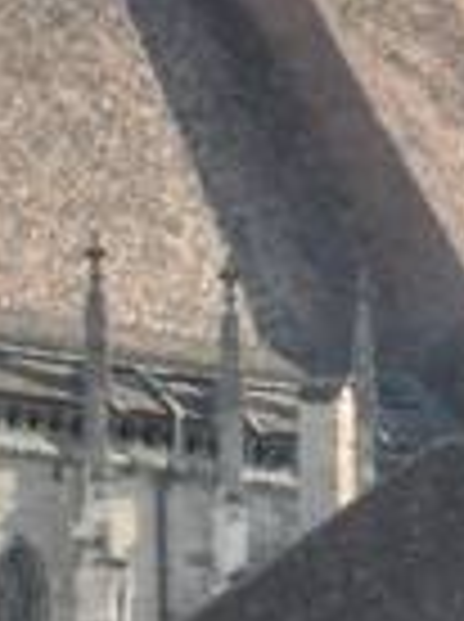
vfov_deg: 5.7
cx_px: -662
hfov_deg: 4.2
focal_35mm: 347
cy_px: 634
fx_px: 6221
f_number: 29
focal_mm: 46
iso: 3200
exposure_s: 1/200
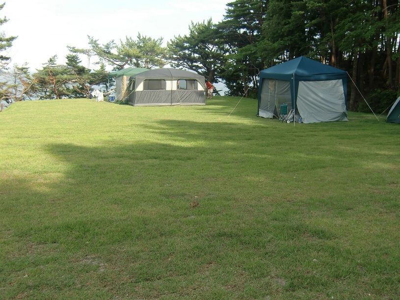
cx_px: 200
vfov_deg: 36.0
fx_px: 462
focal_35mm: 40
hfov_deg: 46.8
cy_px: 150
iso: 64
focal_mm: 7.1
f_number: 3.8
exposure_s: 1/250
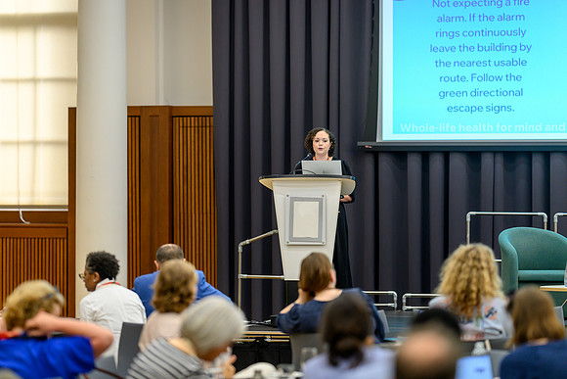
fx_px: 2150
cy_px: 190
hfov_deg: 15.0
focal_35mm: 136
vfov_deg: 10.1
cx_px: 284
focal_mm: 135
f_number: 1.8
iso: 1400
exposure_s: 1/250
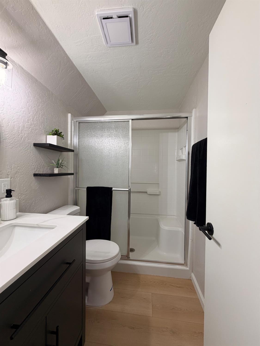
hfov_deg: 85.7
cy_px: 173
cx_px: 130
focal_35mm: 14
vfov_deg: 102.0
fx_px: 140
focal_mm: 2.22
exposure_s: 1/120
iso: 125
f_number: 2.2
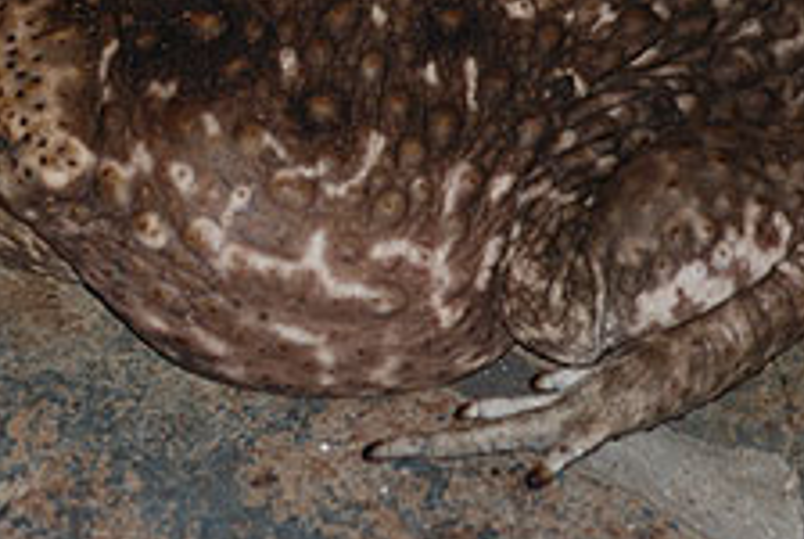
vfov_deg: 2.7
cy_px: 34
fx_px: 11472
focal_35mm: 513
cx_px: 165
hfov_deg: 4.0
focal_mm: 170
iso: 200
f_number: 4.8
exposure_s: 1/60
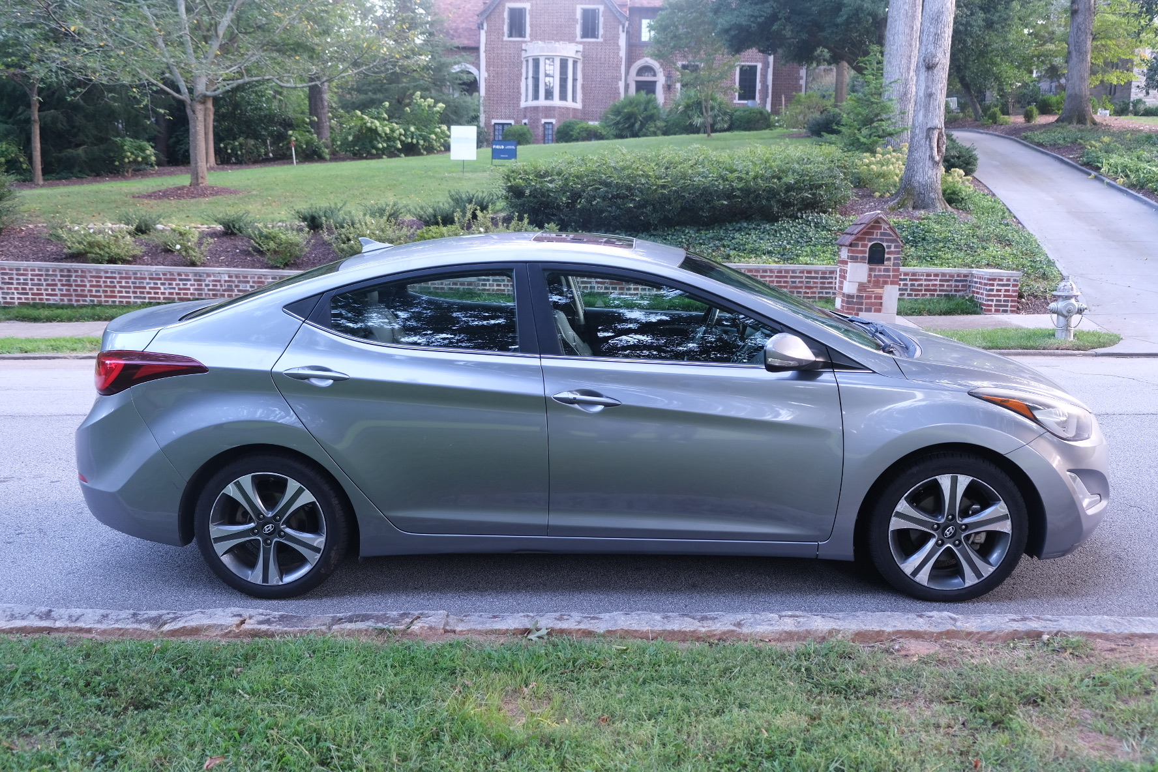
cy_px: 386
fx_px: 1029
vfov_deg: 41.1
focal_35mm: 32
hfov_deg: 58.7
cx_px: 579
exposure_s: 1/30
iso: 250
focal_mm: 21.4
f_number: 3.2
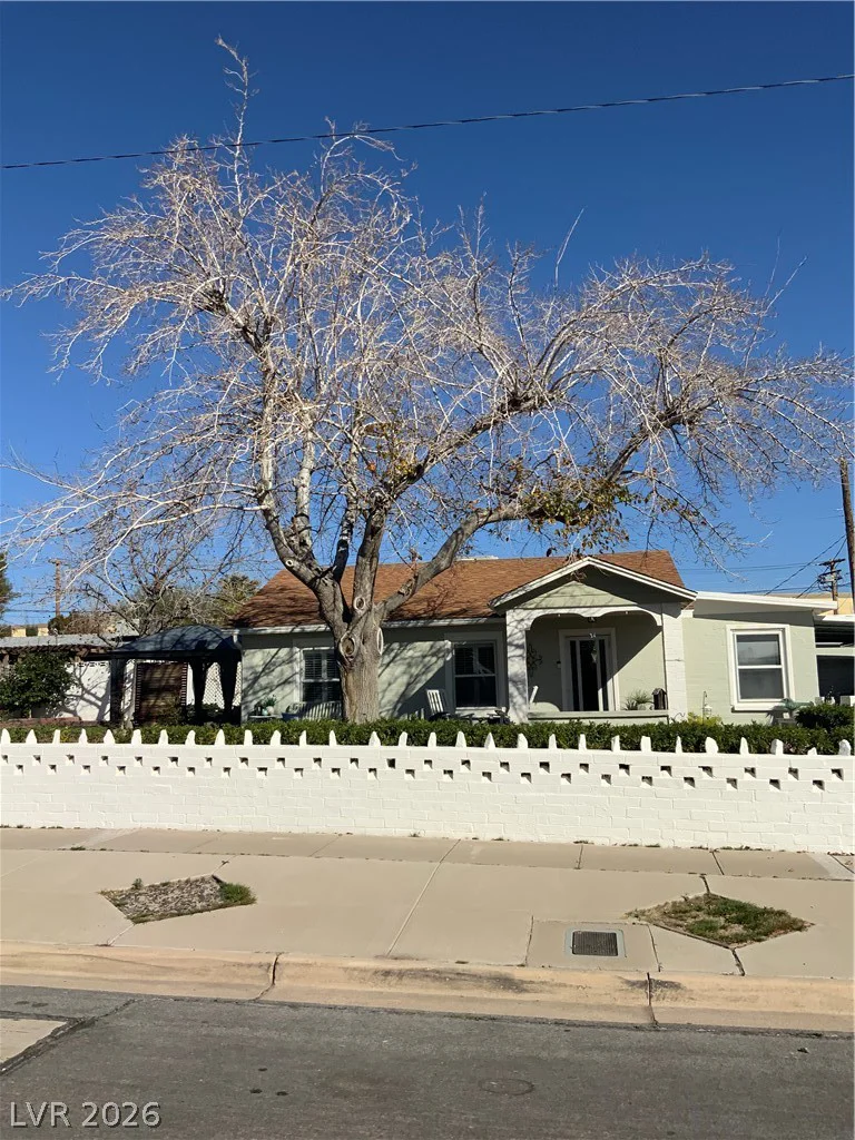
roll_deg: +0.6
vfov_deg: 61.7
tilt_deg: +7.0
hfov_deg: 48.2
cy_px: 570
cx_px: 428
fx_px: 955
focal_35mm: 29
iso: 20
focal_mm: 3
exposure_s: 1/4065
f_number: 1.8
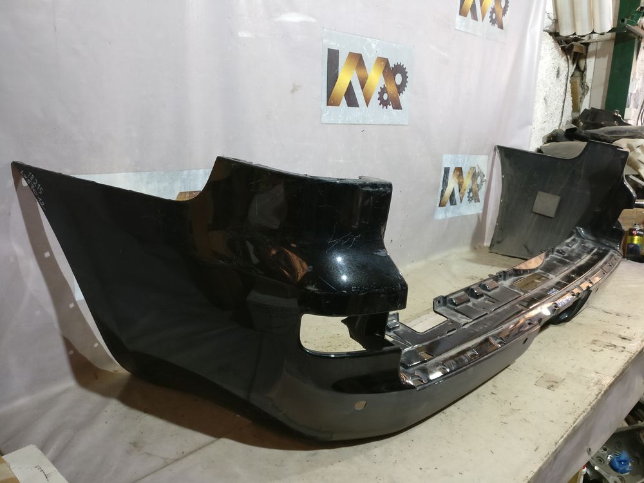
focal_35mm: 28
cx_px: 322
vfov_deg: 49.7
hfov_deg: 63.4
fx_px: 521
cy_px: 242
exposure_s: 1/25
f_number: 2
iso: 500
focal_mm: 4.26
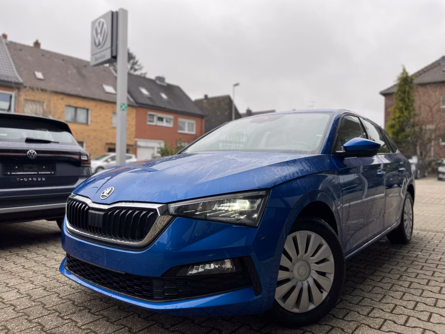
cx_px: 222
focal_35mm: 26
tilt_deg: +0.1
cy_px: 167
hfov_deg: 67.3
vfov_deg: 53.1
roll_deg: -0.8
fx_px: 334
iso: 40
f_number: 1.6
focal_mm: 4.2
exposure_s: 1/319
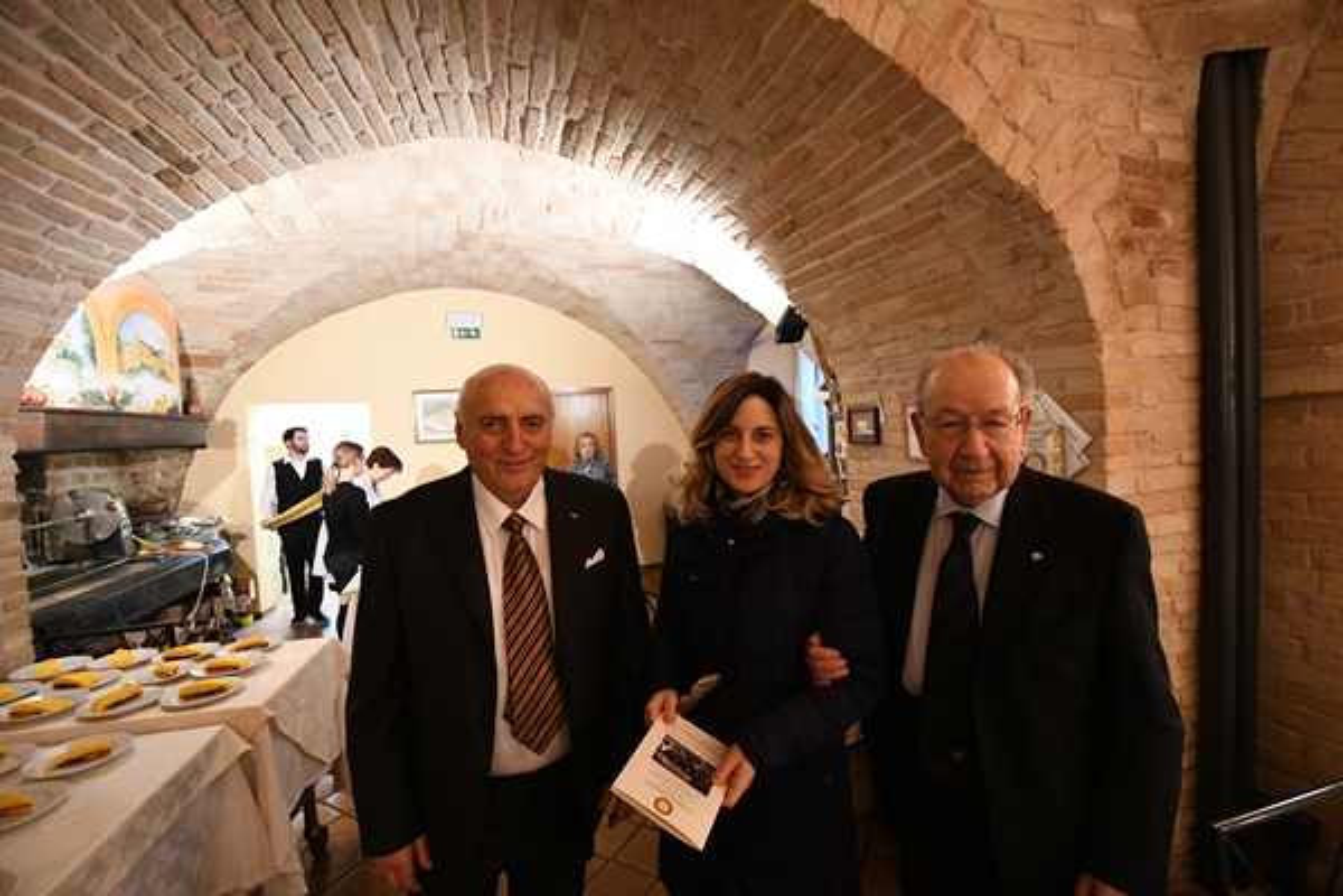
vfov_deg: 77.3
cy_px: 448
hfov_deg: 100.4
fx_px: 560
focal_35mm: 15
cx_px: 672
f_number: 3.5
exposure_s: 1/25
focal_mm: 10
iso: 3200
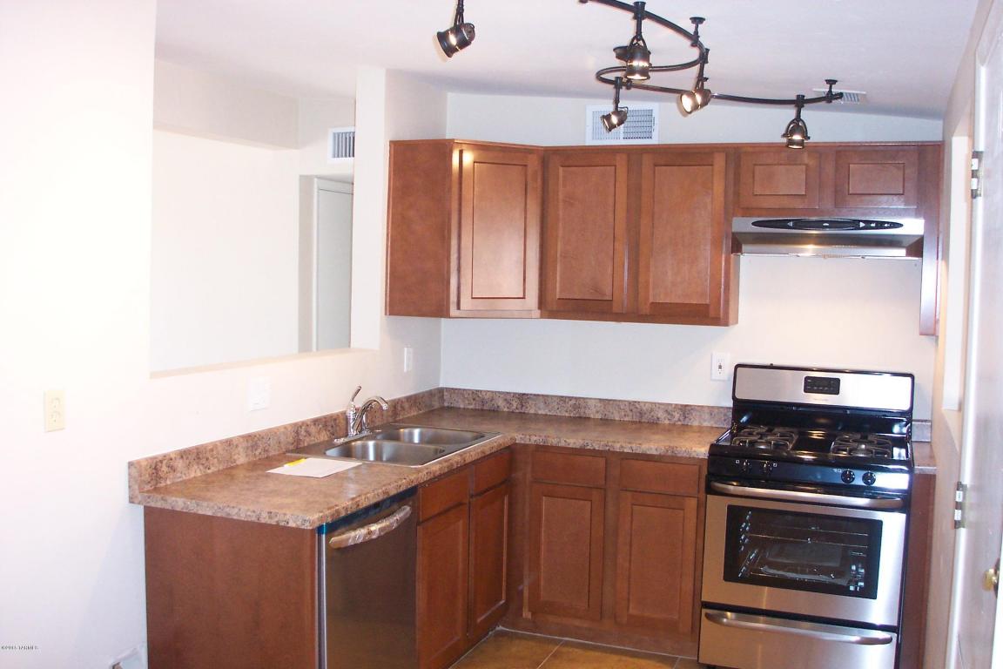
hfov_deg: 54.4
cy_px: 334
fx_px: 975
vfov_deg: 37.9
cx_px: 502
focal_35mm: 35
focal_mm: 7.5
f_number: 2.8
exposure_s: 1/30
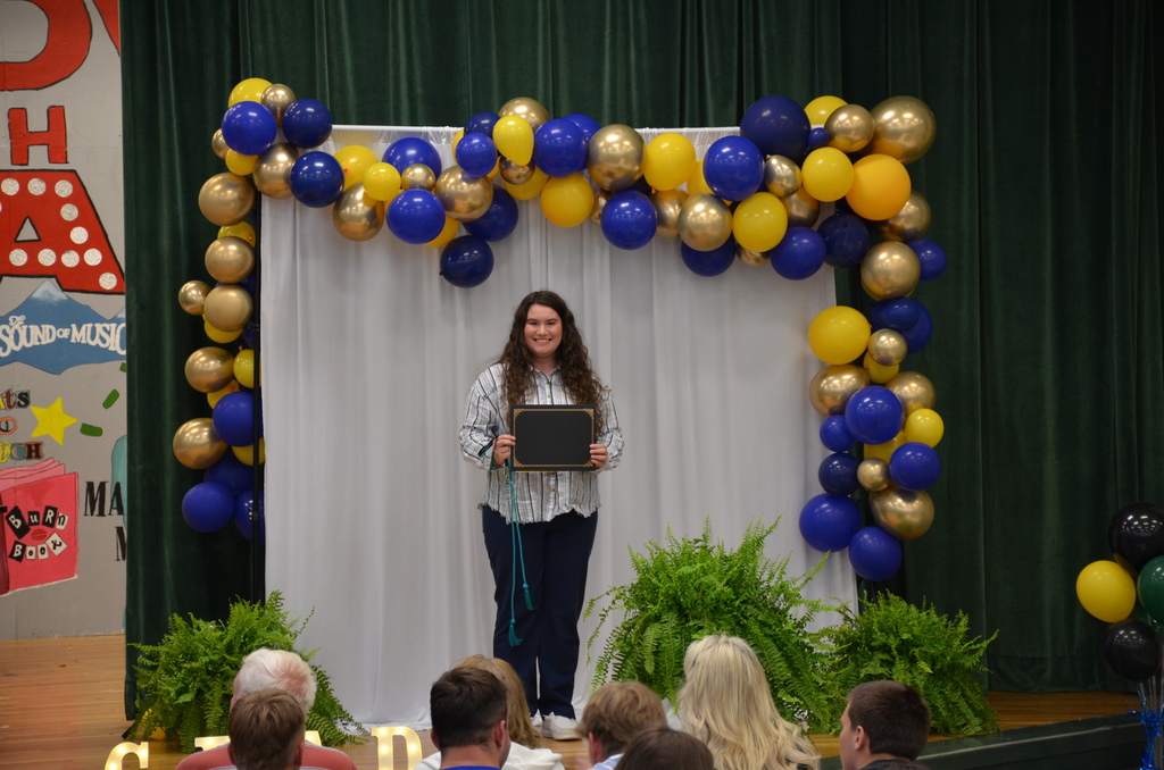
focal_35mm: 128
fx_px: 4114
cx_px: 582
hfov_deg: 16.1
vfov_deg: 10.7
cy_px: 385
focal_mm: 85
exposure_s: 1/30
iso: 900
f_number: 5.3
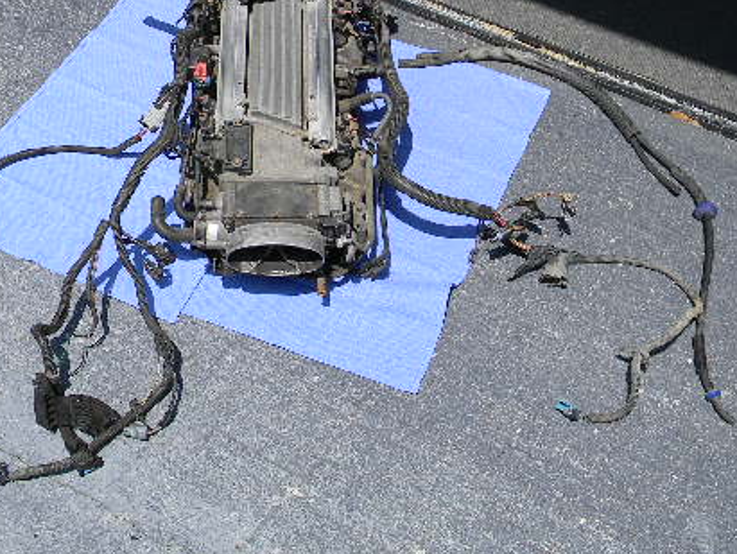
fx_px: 1193
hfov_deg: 34.3
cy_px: 140
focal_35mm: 56
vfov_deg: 25.8
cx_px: 350
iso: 80
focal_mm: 6.4
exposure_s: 1/722
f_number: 3.7
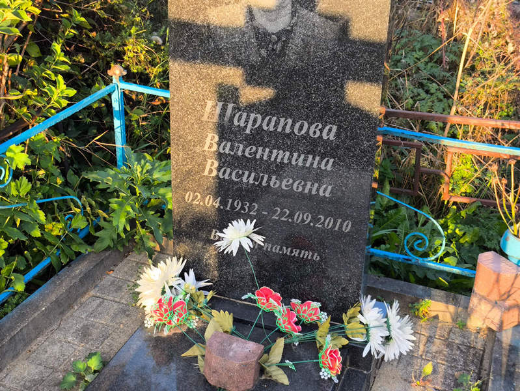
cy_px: 196
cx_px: 260
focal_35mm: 50
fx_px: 751
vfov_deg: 29.1
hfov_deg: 38.2
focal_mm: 4.71
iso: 50
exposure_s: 1/129
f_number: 1.7
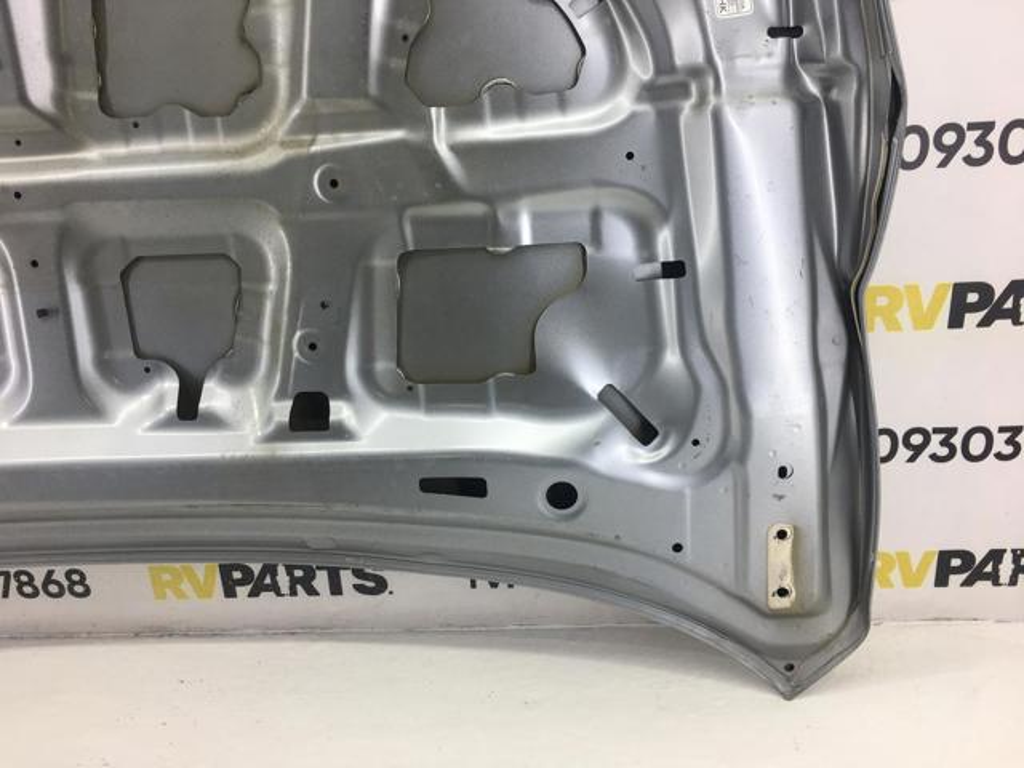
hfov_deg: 61.7
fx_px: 858
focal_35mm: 29
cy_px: 384
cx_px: 512
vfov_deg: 48.2
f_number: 2.2
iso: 25
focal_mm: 4.15
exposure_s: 1/50
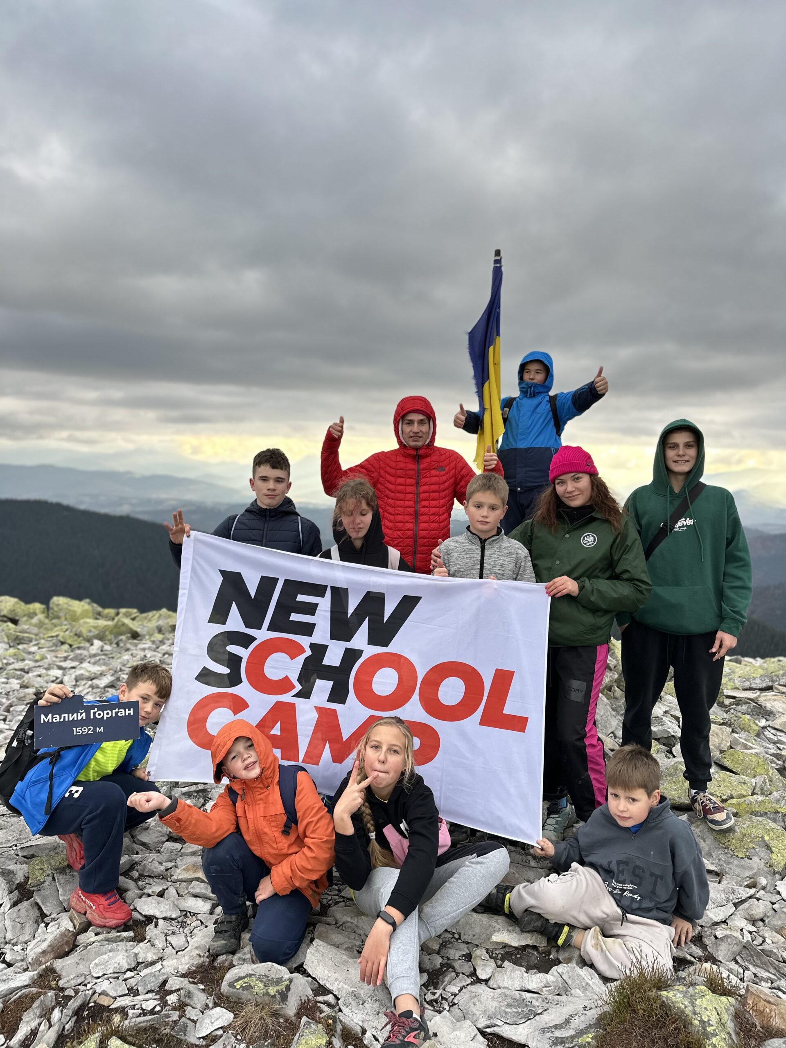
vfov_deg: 71.6
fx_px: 727
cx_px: 393
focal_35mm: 24
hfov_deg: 56.8
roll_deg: -2.9
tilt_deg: -4.8
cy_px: 524
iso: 80
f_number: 1.78
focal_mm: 6.86
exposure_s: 1/250
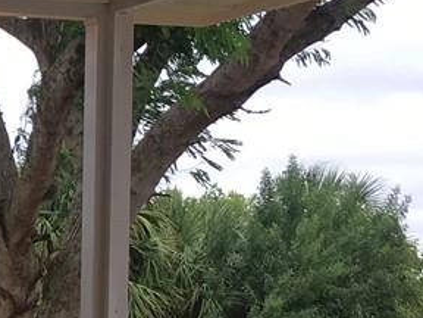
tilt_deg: -2.0
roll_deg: -0.2
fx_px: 1967
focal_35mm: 161
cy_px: 499
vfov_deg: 9.0
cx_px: -369
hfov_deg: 11.3
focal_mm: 4.15
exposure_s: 1/234
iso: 25
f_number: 2.2
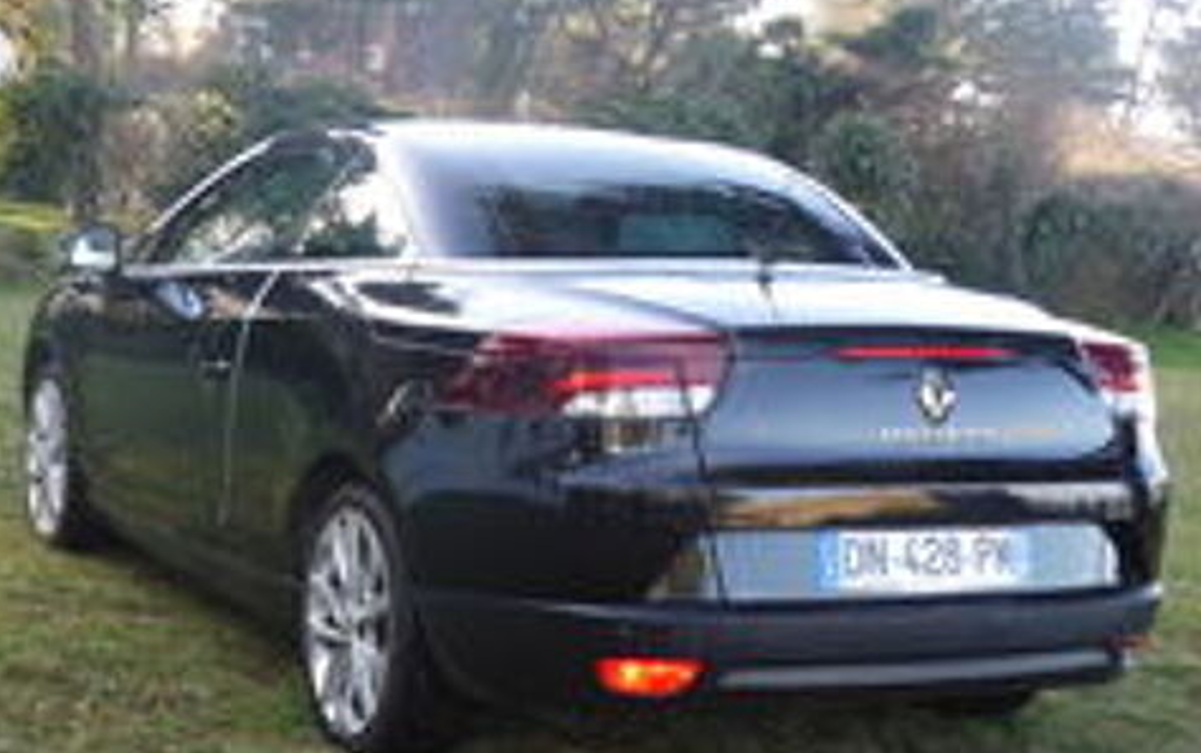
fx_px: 2424
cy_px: 398
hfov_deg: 27.8
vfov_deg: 17.6
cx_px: 595
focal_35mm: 74
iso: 160
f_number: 4.9
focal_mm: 11.7
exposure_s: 1/60
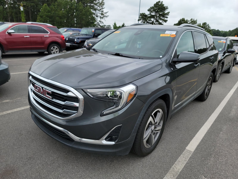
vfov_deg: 56.8
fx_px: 165
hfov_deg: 71.6
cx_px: 119
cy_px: 90
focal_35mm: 24
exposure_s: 1/307
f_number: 1.8
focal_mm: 6.7
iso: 50
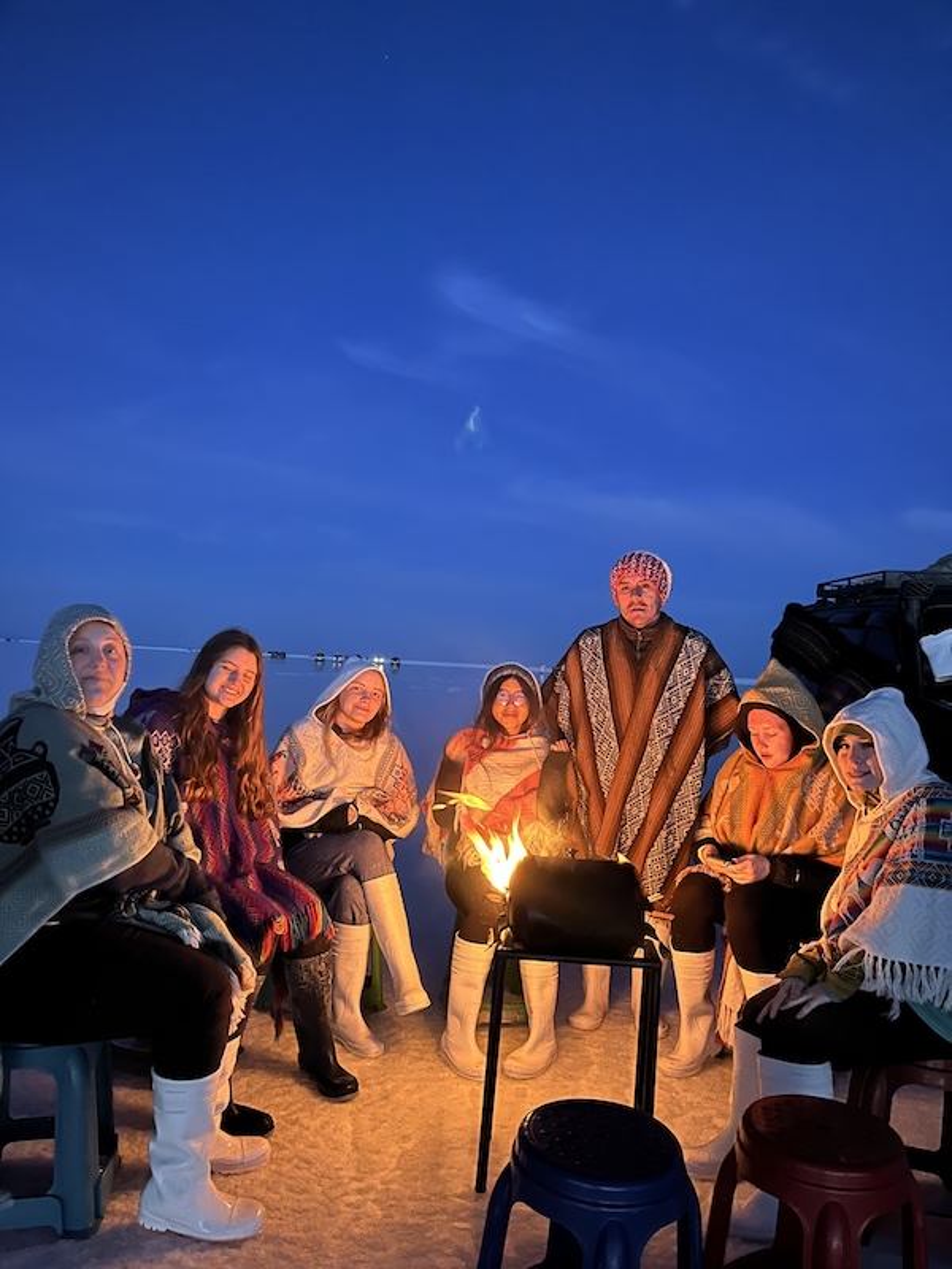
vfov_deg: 67.3
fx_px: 953
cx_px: 476
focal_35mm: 26
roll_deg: -2.5
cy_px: 634
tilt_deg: +1.3
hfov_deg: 53.1
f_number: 1.6
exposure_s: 1/25
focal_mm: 5.1
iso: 1250
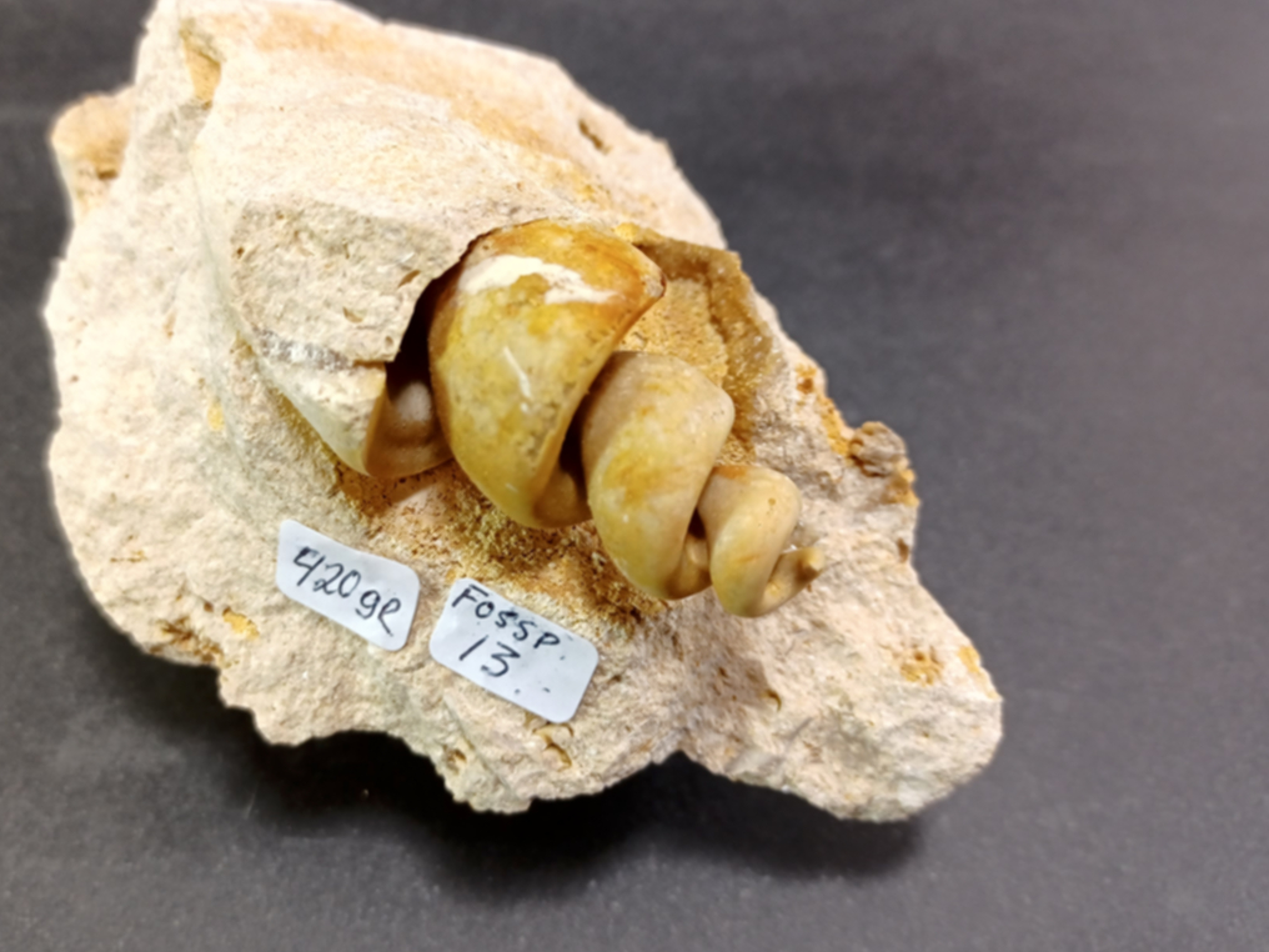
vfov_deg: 45.3
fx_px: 1136
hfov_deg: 58.2
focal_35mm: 31
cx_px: 557
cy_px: 395
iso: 125
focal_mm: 4.6
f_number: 1.8
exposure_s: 1/50
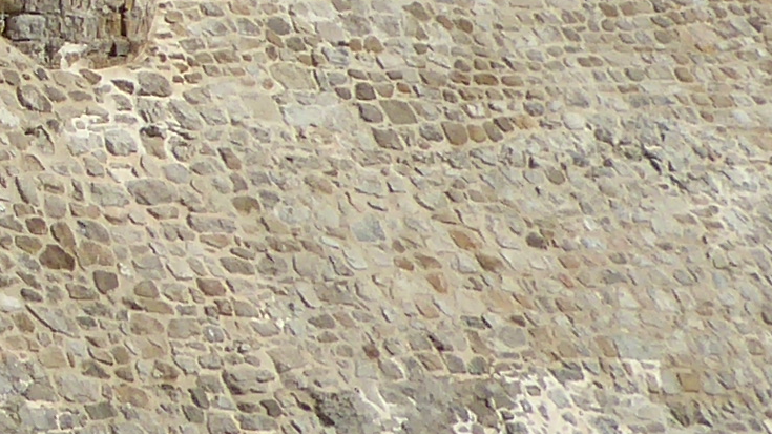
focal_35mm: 172
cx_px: -556
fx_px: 3520
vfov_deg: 7.0
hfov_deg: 11.7
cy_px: -180
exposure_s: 1/1600
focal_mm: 5
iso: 80
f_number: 3.5
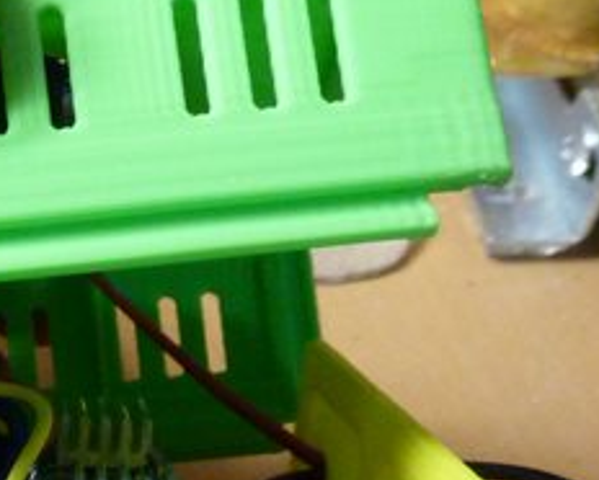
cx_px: -34
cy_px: 578
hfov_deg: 21.7
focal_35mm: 84
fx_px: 1490
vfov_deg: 17.4
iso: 400
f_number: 3.3
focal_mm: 4.1
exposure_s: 1/30
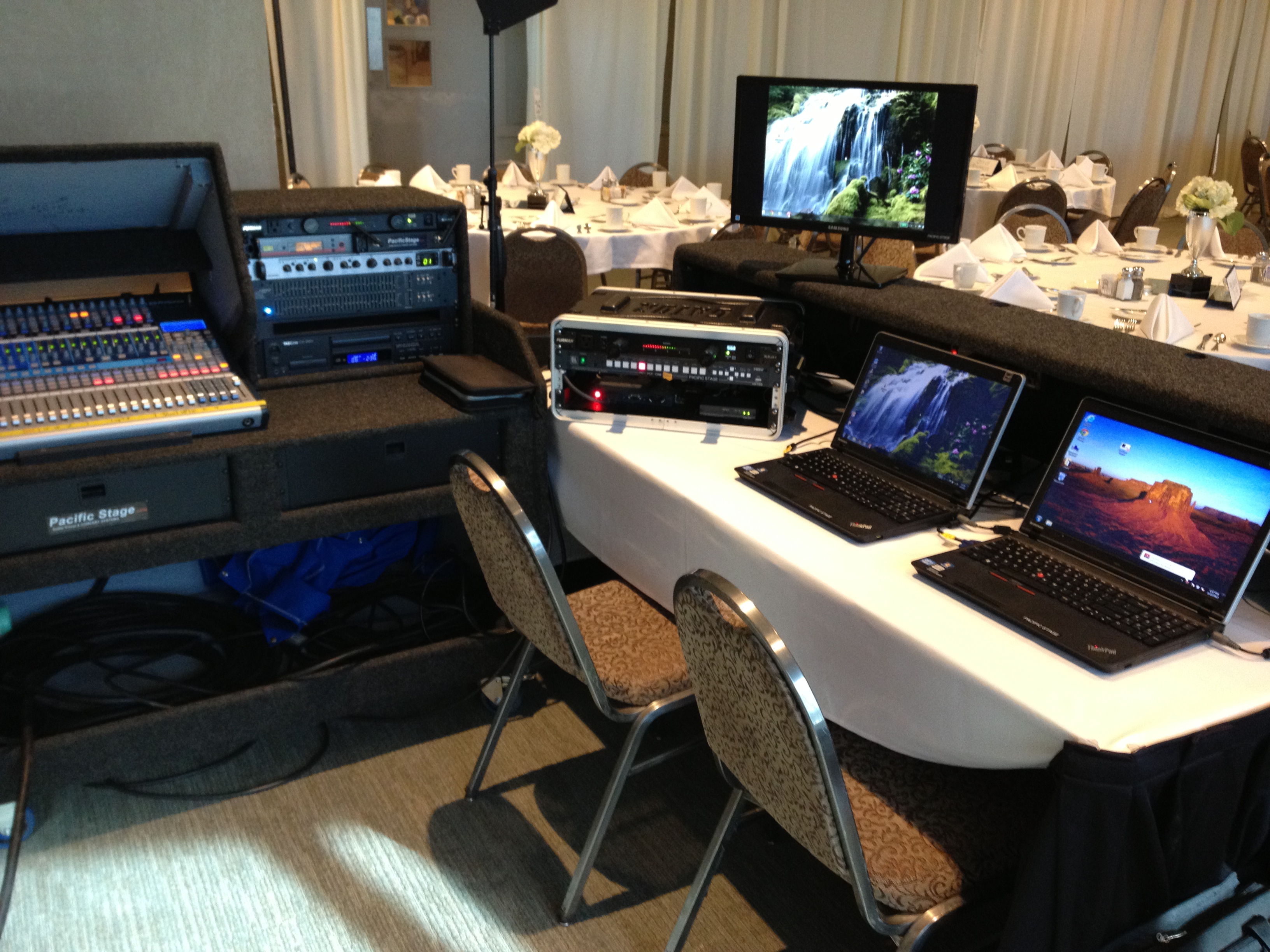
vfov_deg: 40.7
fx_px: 1284
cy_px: 476
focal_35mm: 35
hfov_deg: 52.6
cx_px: 635
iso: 200
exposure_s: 1/20
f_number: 2.4
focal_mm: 4.28
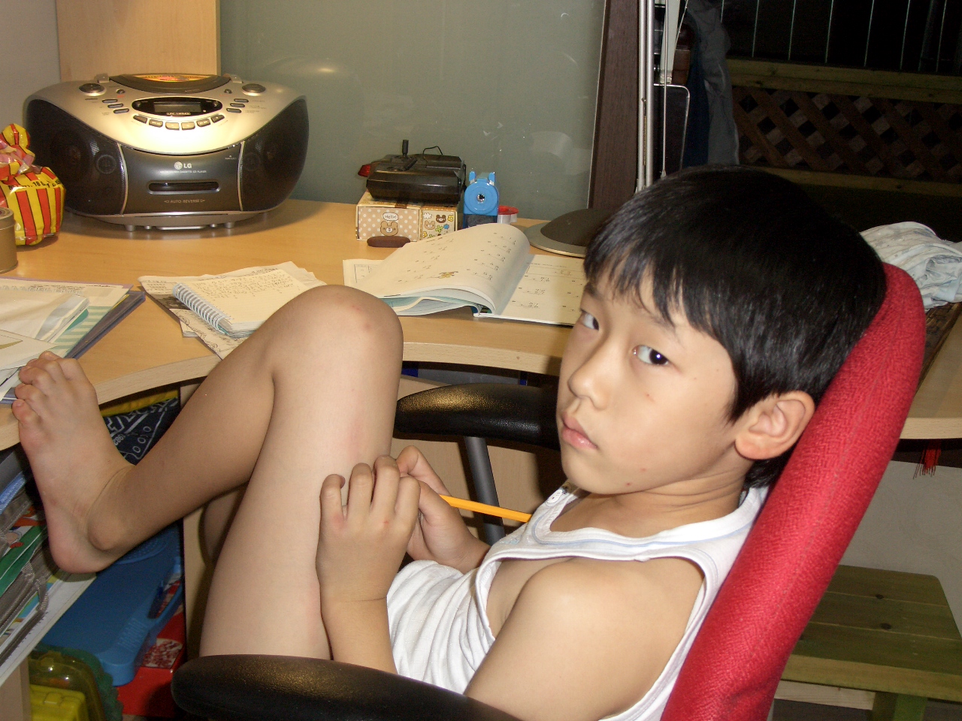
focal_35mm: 43
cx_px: 481
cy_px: 360
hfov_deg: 43.9
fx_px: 1195
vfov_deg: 33.6
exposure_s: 1/60
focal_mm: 9.2
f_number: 3
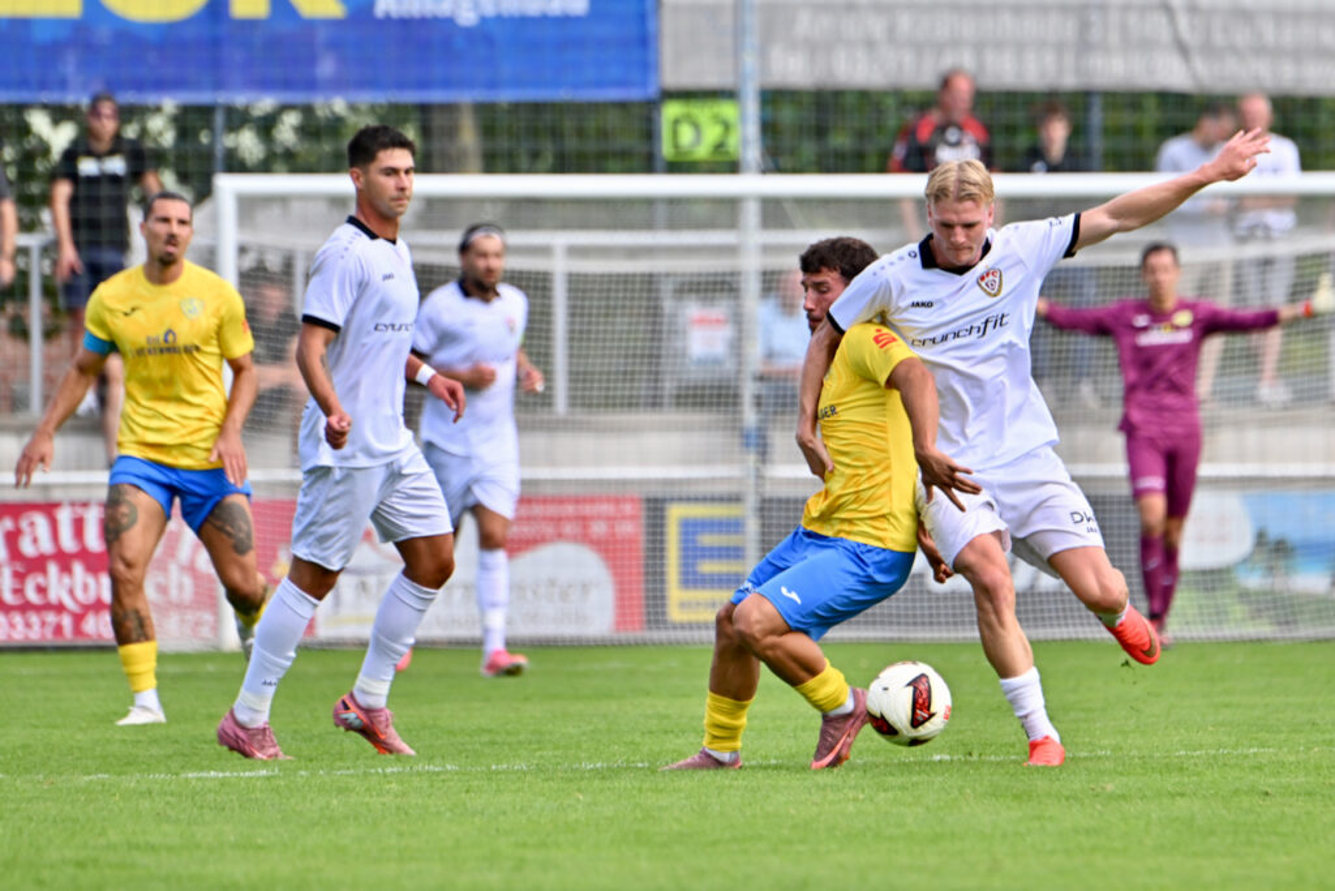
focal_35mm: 400
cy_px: 446
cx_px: 668
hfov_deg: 5.2
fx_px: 14834
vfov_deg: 3.4
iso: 360
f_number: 5.6
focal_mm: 400
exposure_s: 1/1600
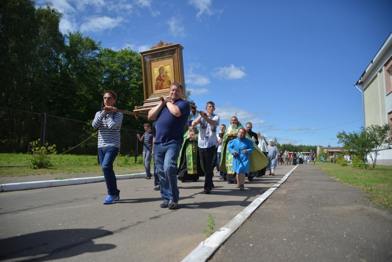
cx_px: 196
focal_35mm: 24
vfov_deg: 53.1
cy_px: 131
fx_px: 261
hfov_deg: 73.7
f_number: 2.8
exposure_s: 1/2500
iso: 100
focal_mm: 24
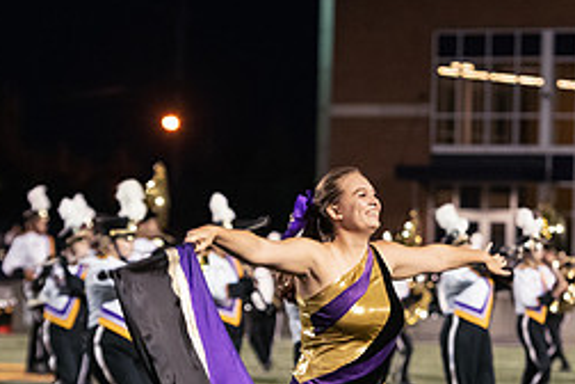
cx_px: 354
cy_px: 266
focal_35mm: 242
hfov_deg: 8.5
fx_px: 3865
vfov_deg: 5.7
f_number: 3.2
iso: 5000
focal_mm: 105
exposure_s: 1/640
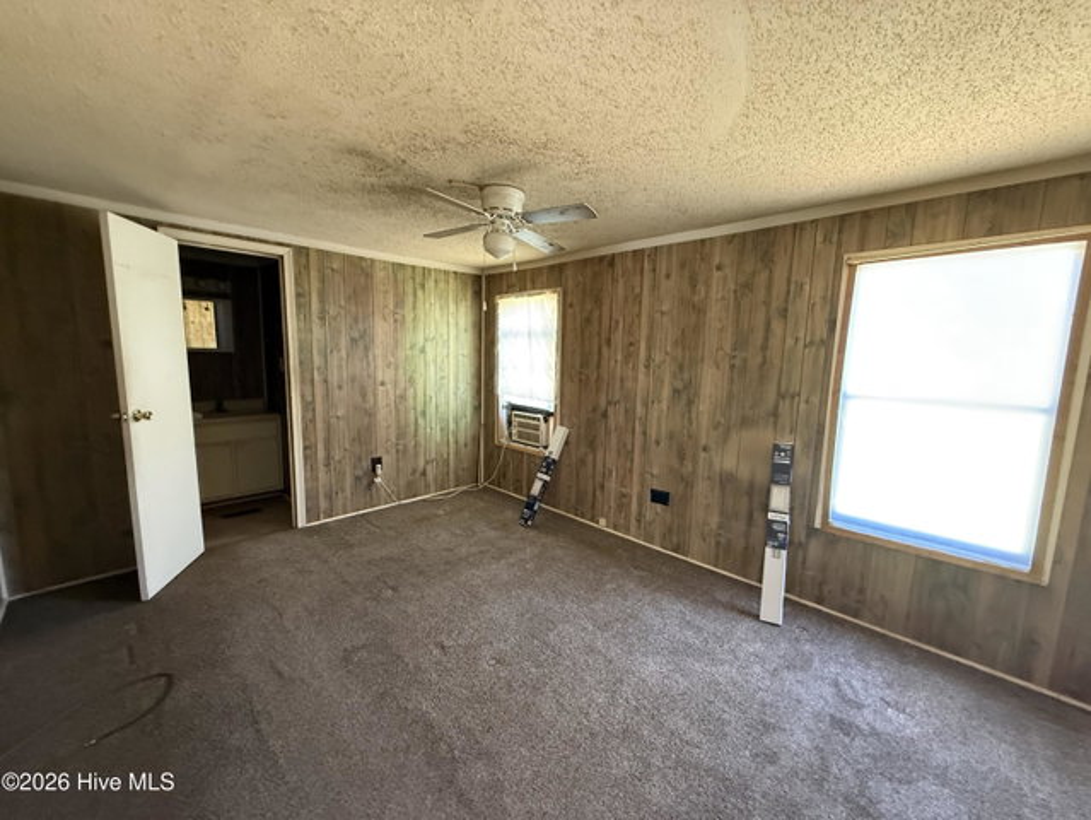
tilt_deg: -5.9
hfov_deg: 102.0
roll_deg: +0.4
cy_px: 410
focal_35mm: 14
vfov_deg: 85.7
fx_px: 441
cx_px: 546
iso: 640
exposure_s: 1/60
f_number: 2.2
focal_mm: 2.22
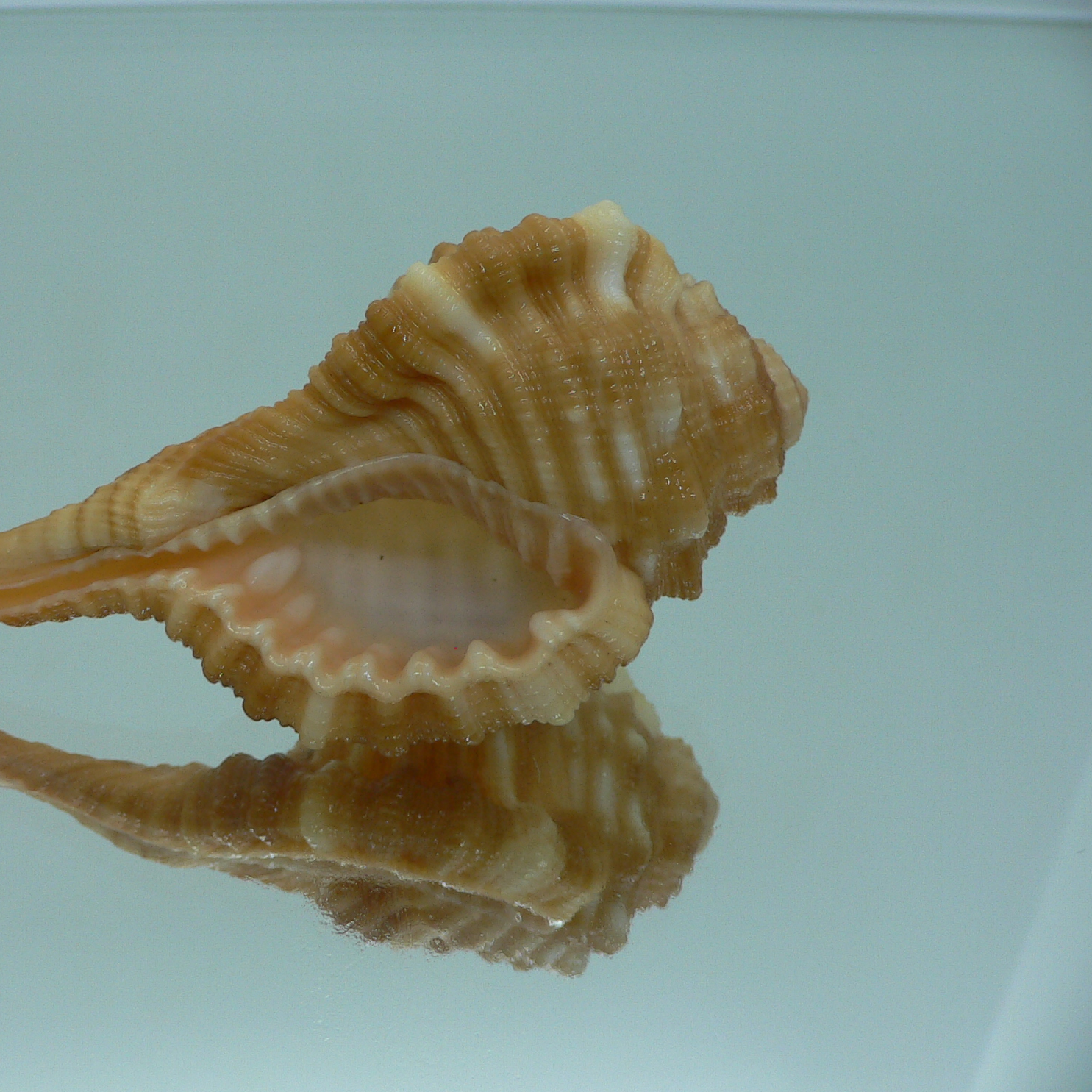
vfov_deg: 40.0
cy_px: 539
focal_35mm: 42
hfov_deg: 39.6
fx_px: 1499
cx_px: 373
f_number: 2.8
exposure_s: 1/60
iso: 80
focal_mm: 4.6
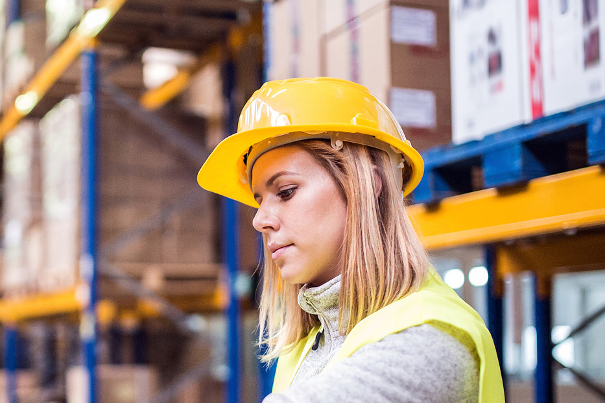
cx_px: 163
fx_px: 1008
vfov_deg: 22.5
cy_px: 285
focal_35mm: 60
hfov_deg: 32.9
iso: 3200
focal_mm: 35
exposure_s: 1/400
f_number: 1.6
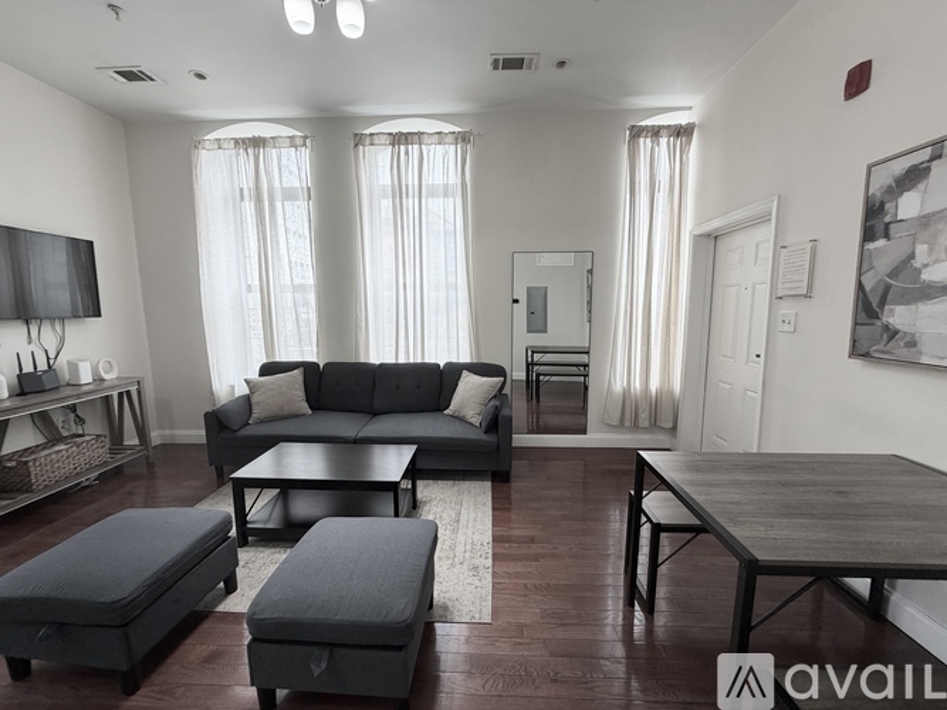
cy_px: 355
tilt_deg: -8.1
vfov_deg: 85.7
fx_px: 383
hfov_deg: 102.1
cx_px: 474
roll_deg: +0.7
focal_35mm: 14
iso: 125
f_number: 2.2
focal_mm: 2.22
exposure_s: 1/120
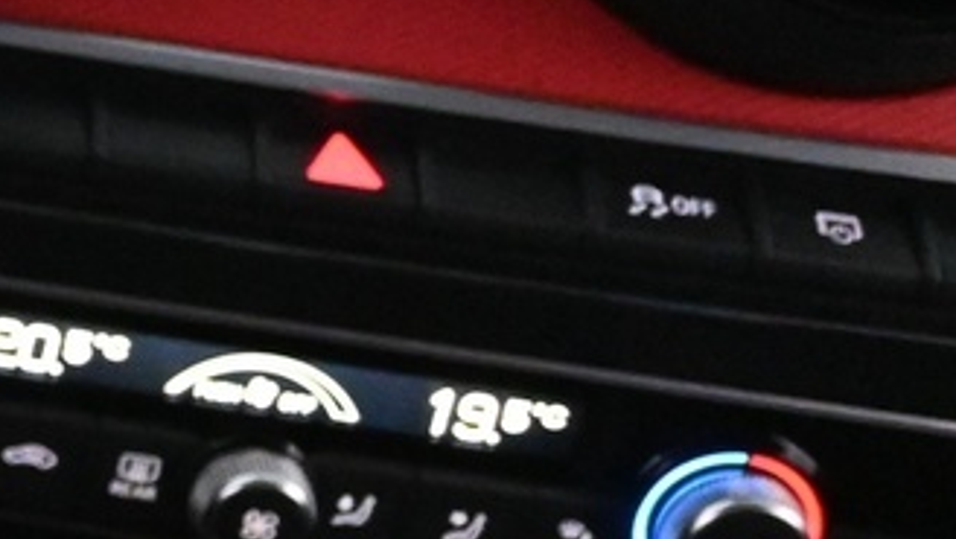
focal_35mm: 155
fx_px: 3932
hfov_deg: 11.4
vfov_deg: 7.7
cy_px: -265
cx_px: -1387
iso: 5600
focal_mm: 20
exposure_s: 1/30
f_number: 3.8
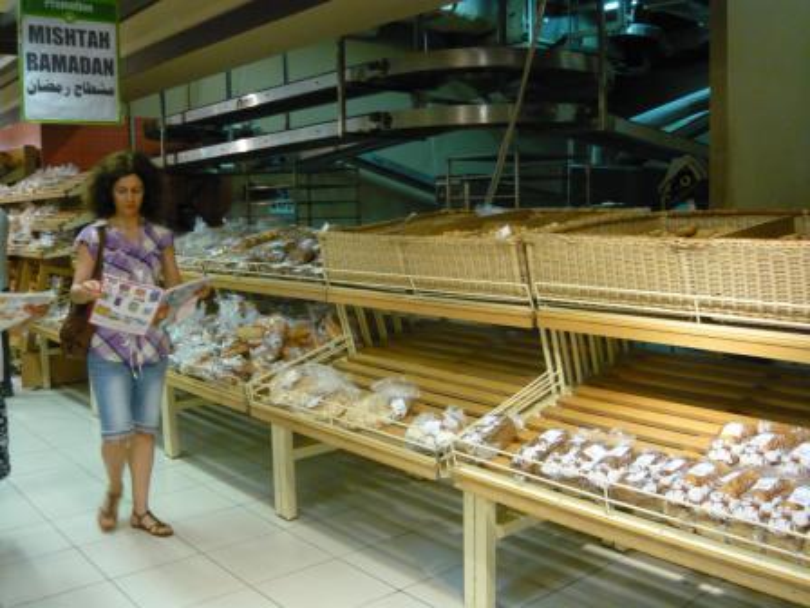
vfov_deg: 42.9
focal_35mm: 33
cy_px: 304
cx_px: 405
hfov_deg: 55.4
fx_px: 772
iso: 320
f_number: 2.8
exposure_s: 1/30
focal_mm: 5.5
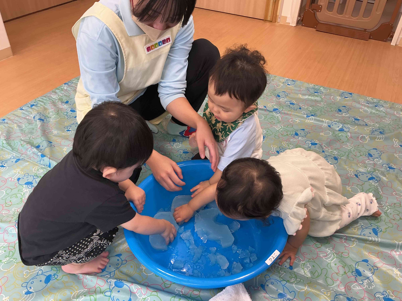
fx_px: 337
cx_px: 201
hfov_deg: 61.7
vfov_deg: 48.2
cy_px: 150
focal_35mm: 29
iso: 64
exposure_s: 1/120
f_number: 1.8
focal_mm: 3
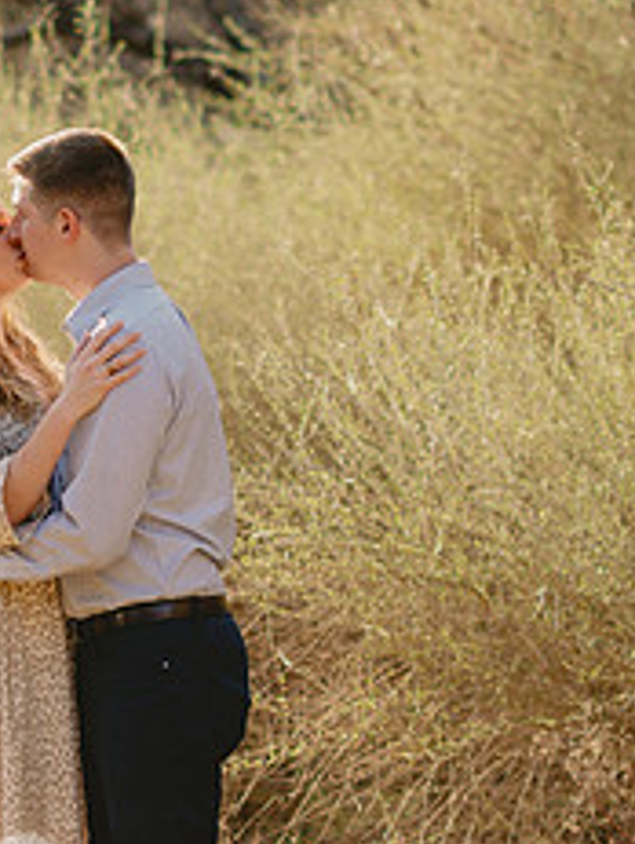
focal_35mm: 240
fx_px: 5854
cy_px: 507
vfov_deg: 8.2
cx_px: 22
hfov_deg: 6.2
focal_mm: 85
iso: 100
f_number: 2
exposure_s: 1/4000
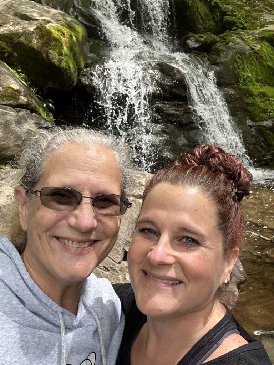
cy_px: 182
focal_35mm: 30
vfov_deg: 60.0
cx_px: 137
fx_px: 317
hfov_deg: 46.8
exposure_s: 1/244
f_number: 1.9
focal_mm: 2.69
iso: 25
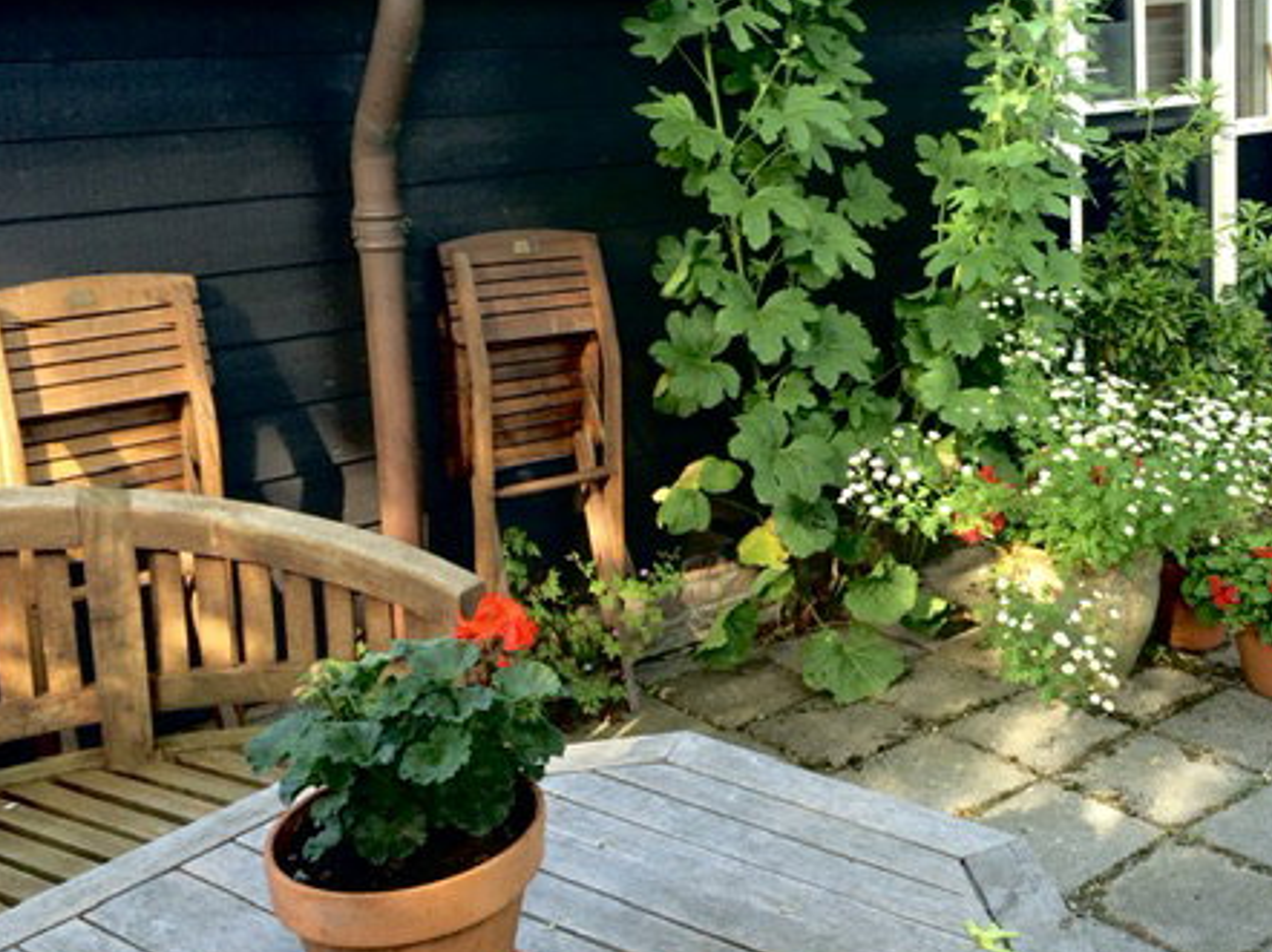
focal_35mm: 42
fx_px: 1542
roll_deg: +2.5
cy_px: 305
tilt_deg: -7.7
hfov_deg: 44.2
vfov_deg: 34.0
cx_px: 849
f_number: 2.2
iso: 40
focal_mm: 4.15
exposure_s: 1/60
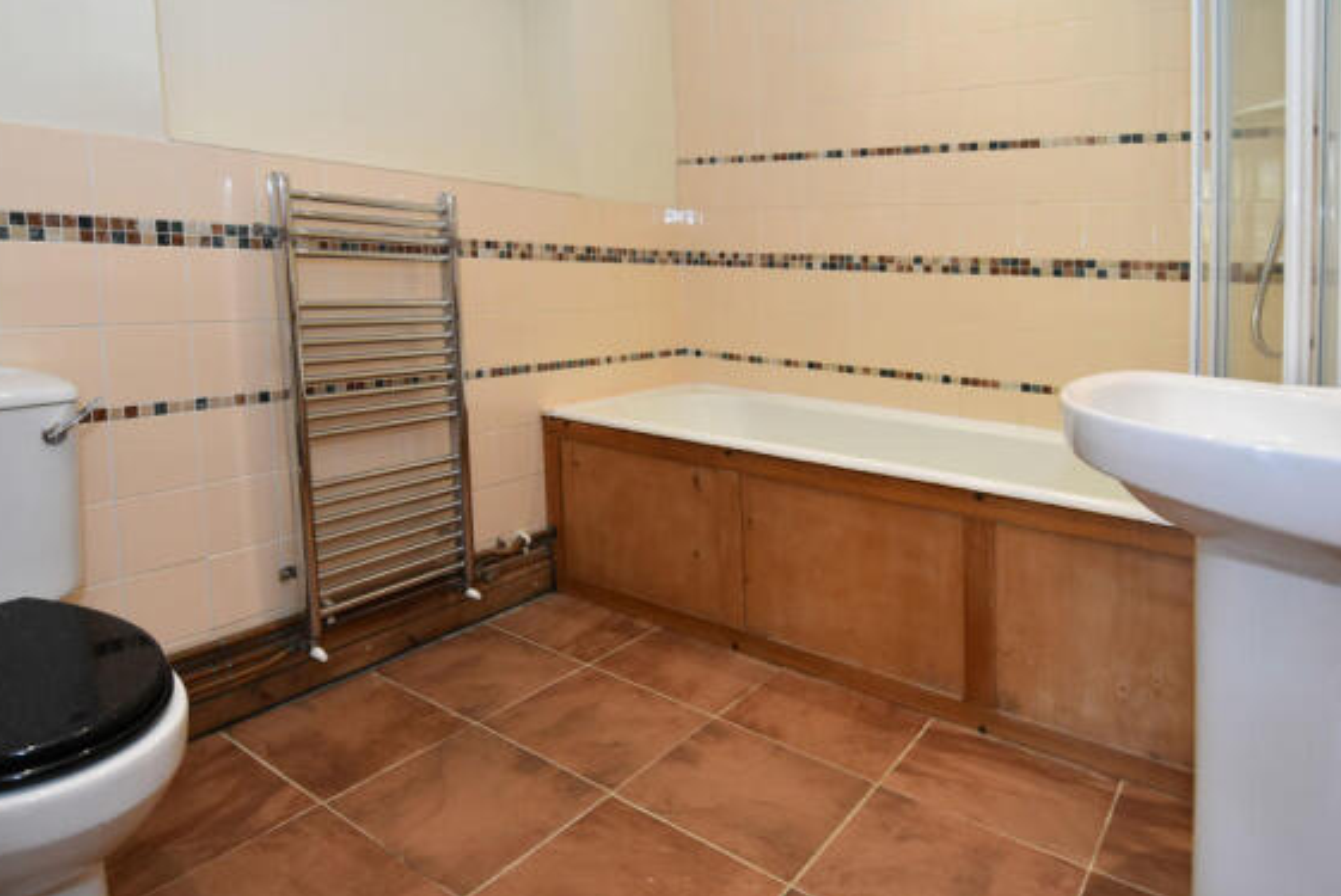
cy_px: 441
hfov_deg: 80.8
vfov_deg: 59.6
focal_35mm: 21
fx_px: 783
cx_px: 594
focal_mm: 12
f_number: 4
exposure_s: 1/125
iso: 800
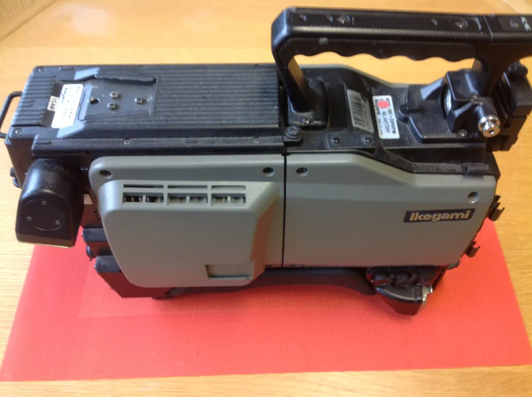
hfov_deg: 52.7
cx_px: 266
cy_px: 198
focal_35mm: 35
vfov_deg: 40.6
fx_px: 537
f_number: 2.4
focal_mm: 4.28
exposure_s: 1/15
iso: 80
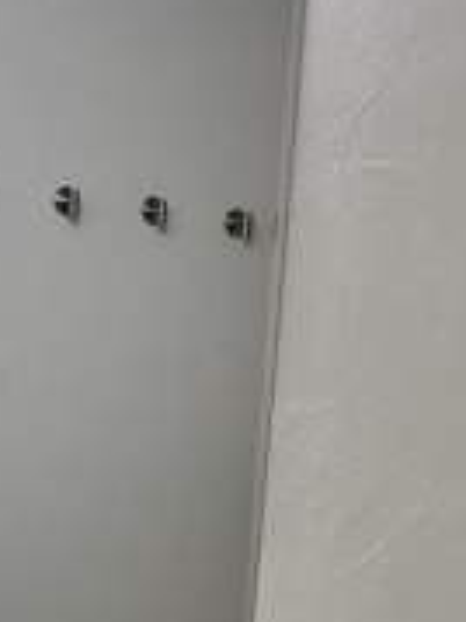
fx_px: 1545
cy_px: 758
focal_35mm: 86
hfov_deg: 17.1
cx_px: 306
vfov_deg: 21.1
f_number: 1.78
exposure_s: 1/120
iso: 160
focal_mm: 6.86
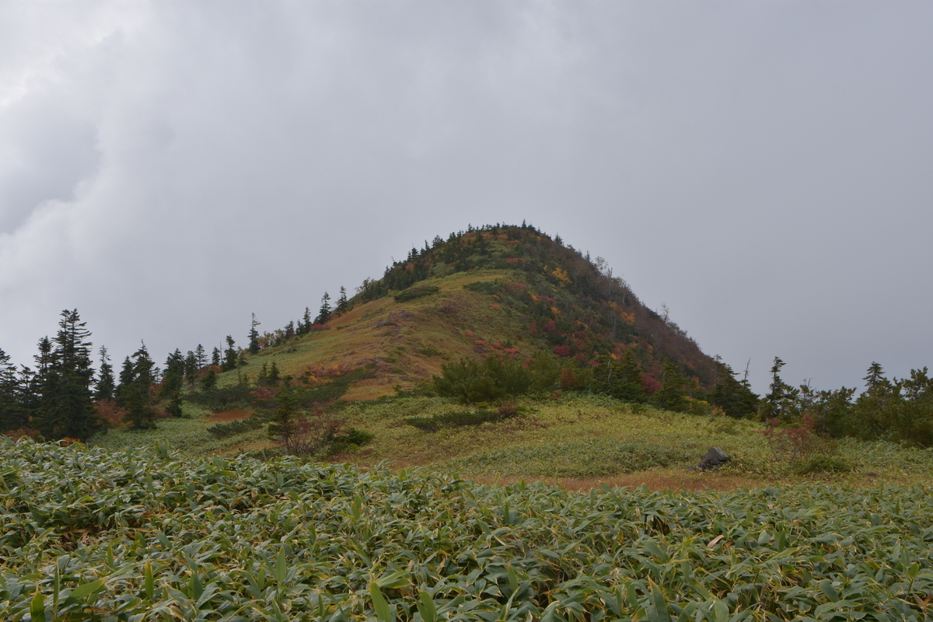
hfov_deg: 49.6
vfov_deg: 34.2
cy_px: 311
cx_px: 466
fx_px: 1011
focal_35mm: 39
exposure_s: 1/320
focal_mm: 26
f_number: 9
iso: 125
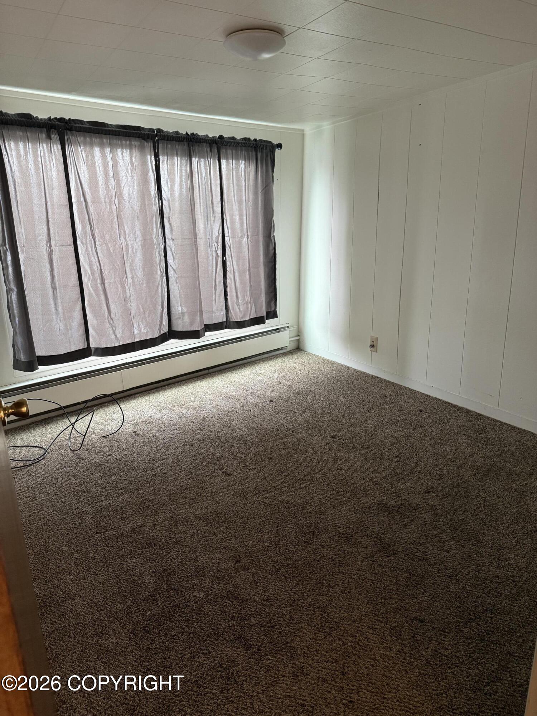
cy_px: 358
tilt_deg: -14.9
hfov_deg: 56.8
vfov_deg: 71.6
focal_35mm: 24
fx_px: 496
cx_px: 268
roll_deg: +1.6
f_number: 1.78
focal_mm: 6.76
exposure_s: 1/60
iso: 400
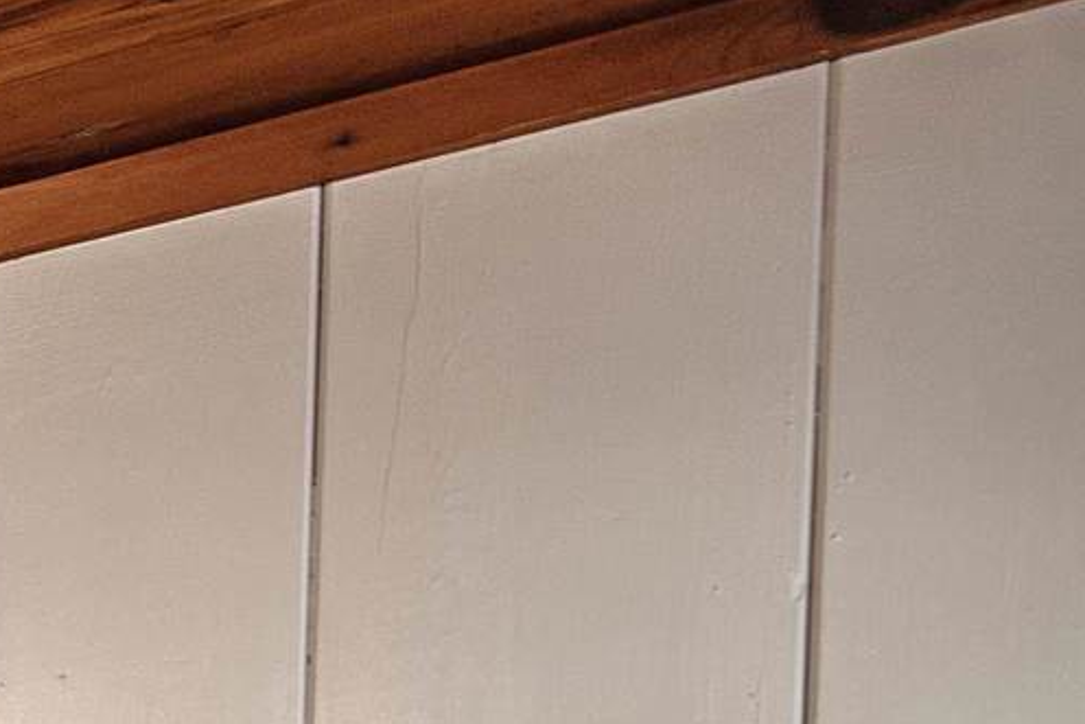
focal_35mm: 99
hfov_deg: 11.8
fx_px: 2984
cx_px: -2093
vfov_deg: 11.7
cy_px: 1640
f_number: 4
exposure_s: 1/1.67
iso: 100
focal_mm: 16
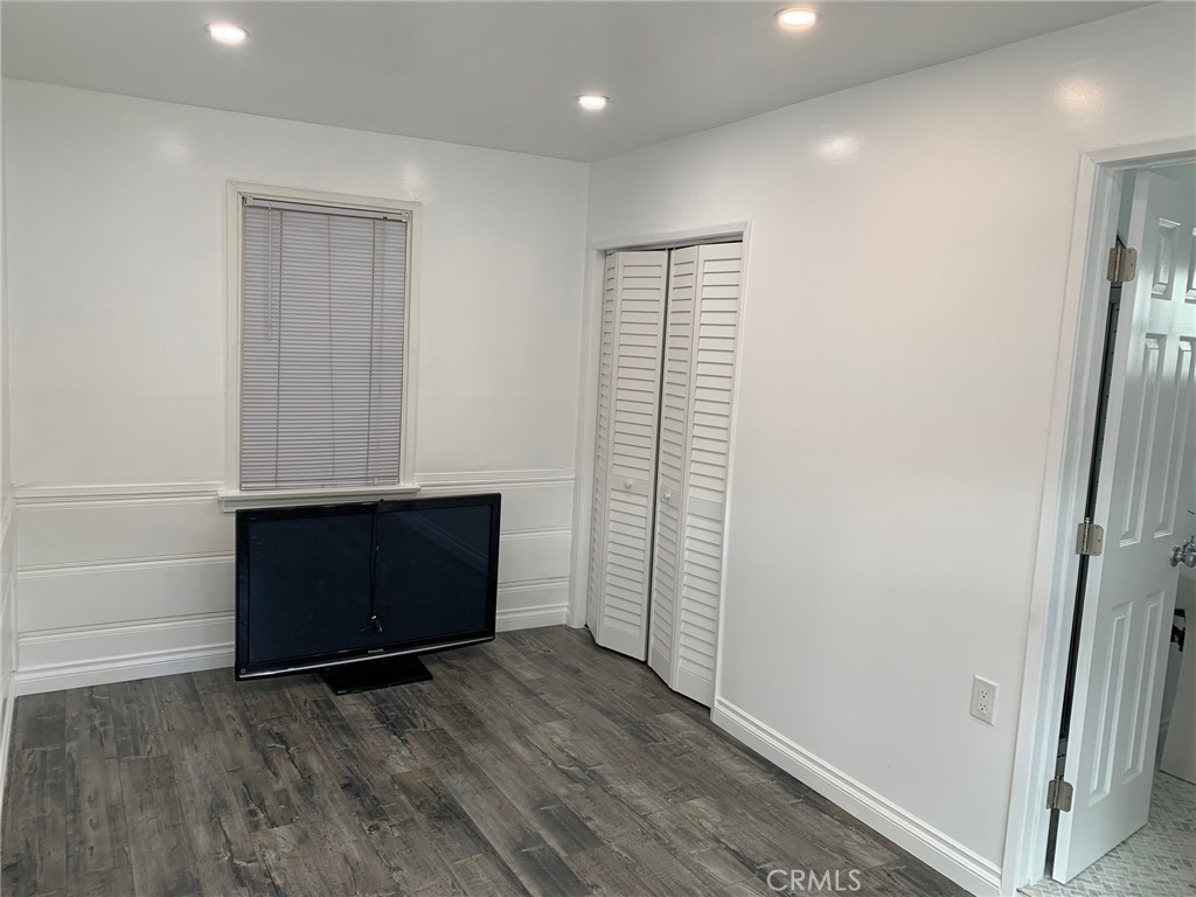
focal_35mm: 26
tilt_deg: -6.4
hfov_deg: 67.3
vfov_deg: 53.1
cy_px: 448
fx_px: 898
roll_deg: -3.2
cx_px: 598
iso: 64
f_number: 1.8
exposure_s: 1/120
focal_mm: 4.25
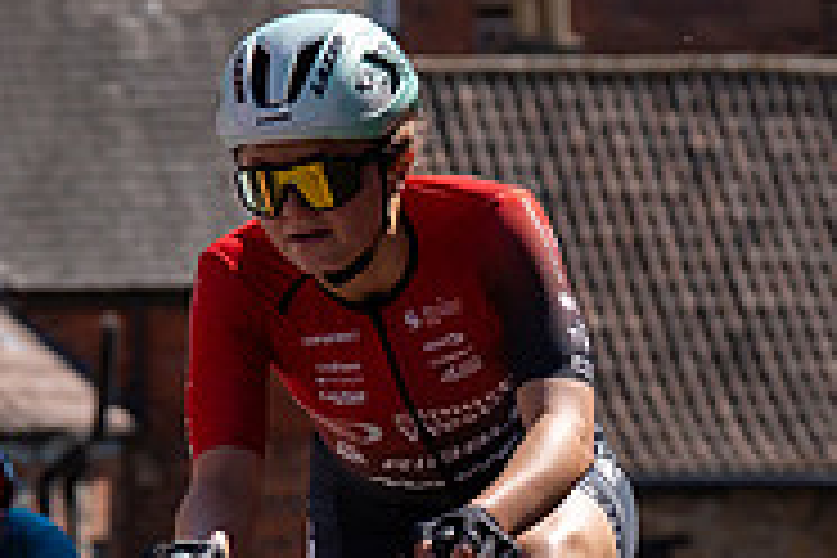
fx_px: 7277
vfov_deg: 4.4
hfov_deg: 6.6
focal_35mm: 313
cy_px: 395
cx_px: 340
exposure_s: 1/1600
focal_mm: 78
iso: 100
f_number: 4
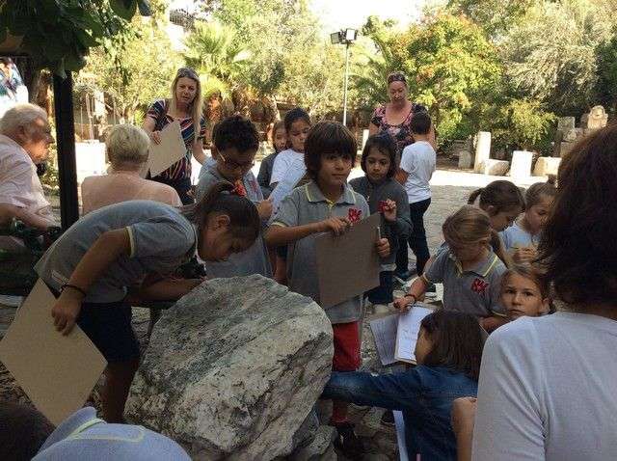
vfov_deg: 44.1
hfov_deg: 56.9
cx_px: 308
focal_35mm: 32
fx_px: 570
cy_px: 230
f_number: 2.4
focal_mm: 3.3
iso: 32
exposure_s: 1/301
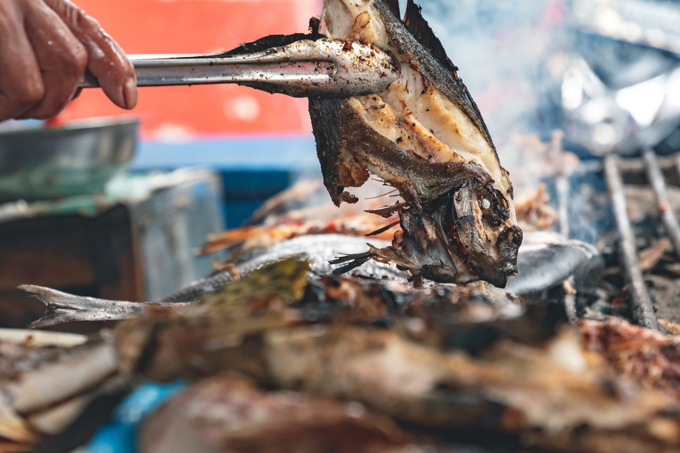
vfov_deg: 9.1
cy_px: 226
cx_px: 340
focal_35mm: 150
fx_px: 2833
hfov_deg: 13.7
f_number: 5.6
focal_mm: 100
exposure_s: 1/640
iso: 1600
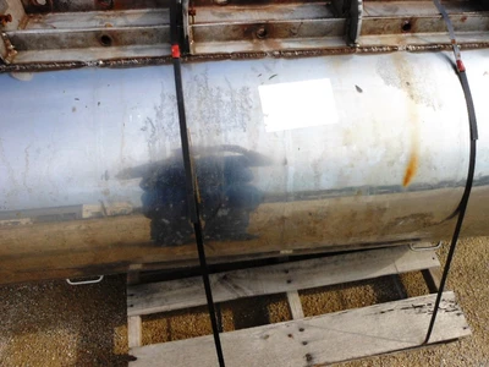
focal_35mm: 28
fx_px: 396
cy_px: 184
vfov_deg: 49.7
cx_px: 244
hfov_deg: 63.4
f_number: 3.7
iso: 80
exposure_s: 1/800
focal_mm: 5
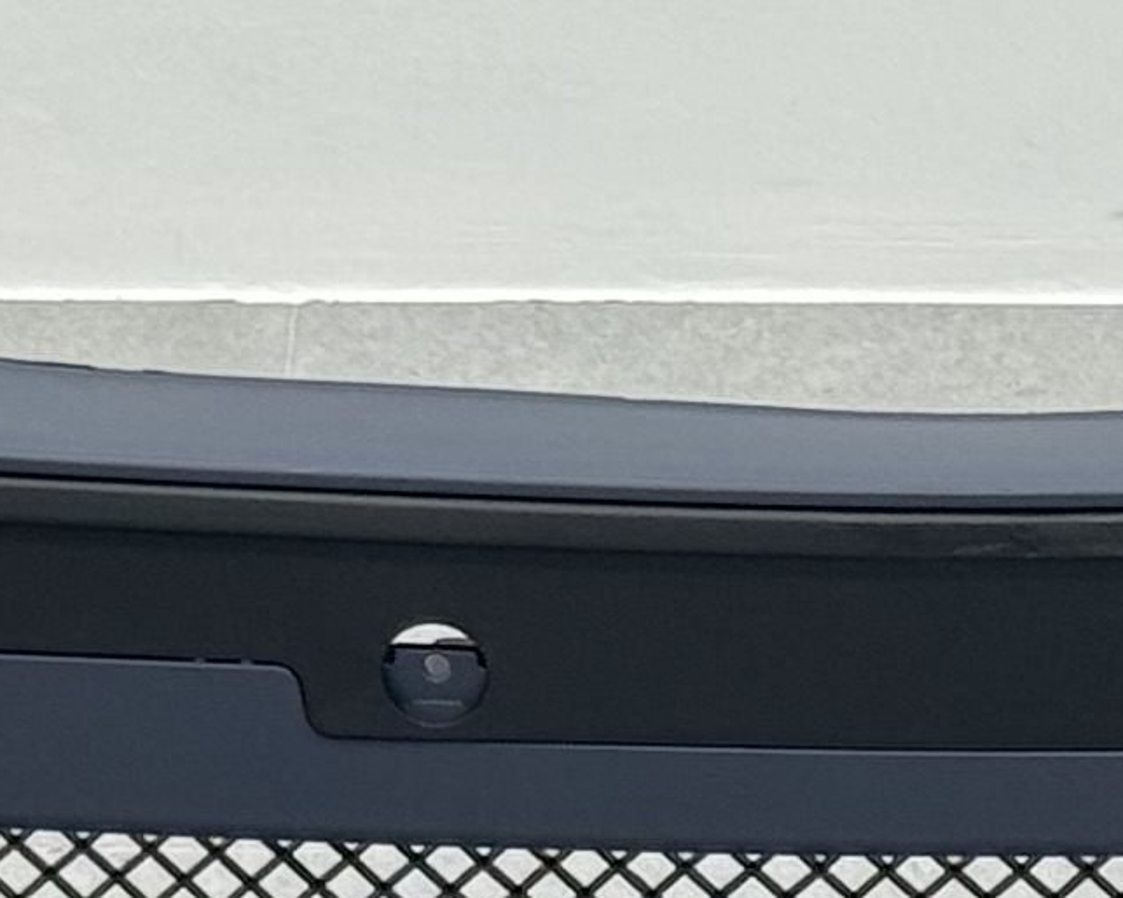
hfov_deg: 6.6
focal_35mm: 294
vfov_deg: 5.3
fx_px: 9769
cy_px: 797
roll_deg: +0.2
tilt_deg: -27.2
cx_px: 898
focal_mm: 6.76
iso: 50
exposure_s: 1/100
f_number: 1.78
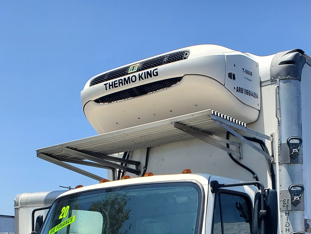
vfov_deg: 23.7
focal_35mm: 58
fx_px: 521
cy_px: 257
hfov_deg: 33.0
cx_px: 201
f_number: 2.4
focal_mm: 4.3
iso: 50
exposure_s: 1/1343
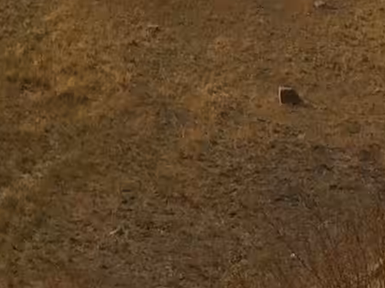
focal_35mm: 206
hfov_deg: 9.4
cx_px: -122
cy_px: -514
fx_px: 2289
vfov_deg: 6.7
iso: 80
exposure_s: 1/1508
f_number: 2.8
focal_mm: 3.85
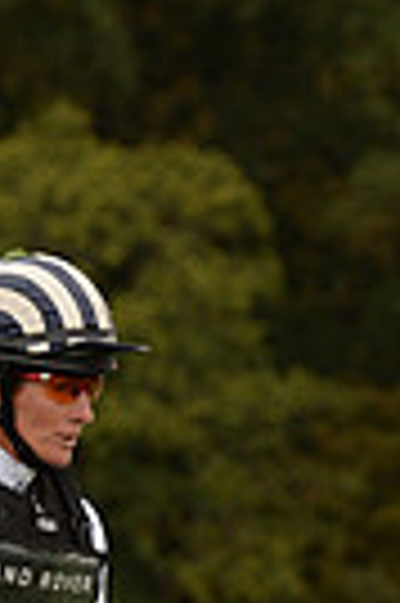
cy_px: 1192
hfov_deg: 1.4
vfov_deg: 2.2
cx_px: 94
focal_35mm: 954
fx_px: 15940
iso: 1000
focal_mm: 220
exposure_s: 1/1000
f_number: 7.1
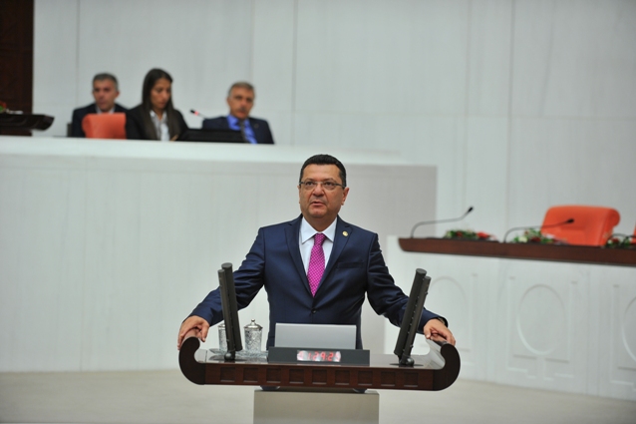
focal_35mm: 140
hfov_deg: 14.7
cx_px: 318
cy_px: 212
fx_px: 2473
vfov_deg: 9.8
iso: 640
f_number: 3.5
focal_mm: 140
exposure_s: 1/200
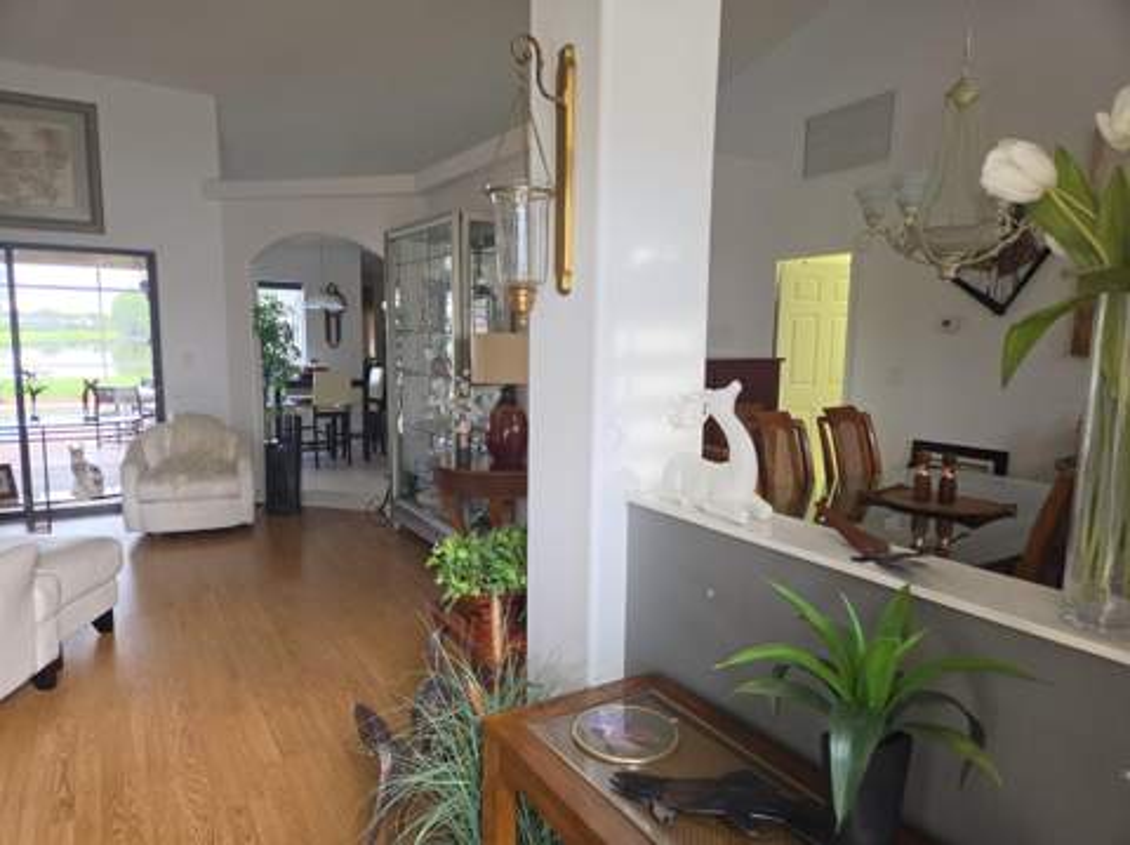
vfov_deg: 58.8
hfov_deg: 74.0
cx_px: 565
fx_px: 750
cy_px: 422
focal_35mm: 23
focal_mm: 5.4
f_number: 1.8
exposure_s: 1/120
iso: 200
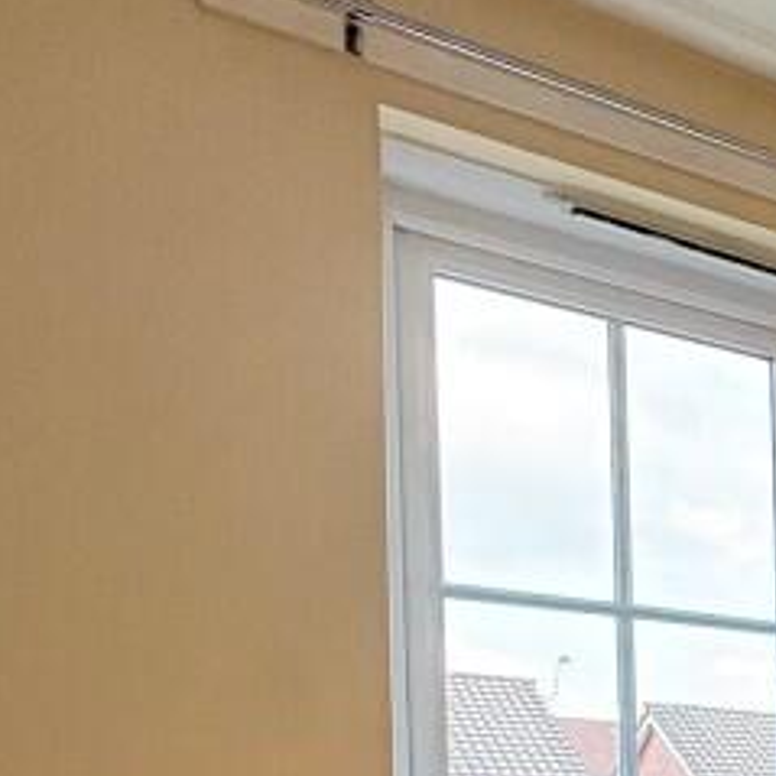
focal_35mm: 53
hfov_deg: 17.8
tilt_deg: -0.7
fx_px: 1344
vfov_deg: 28.4
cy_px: 909
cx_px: 1649
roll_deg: +0.4
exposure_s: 1/60
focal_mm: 2.22
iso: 320
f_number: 2.2
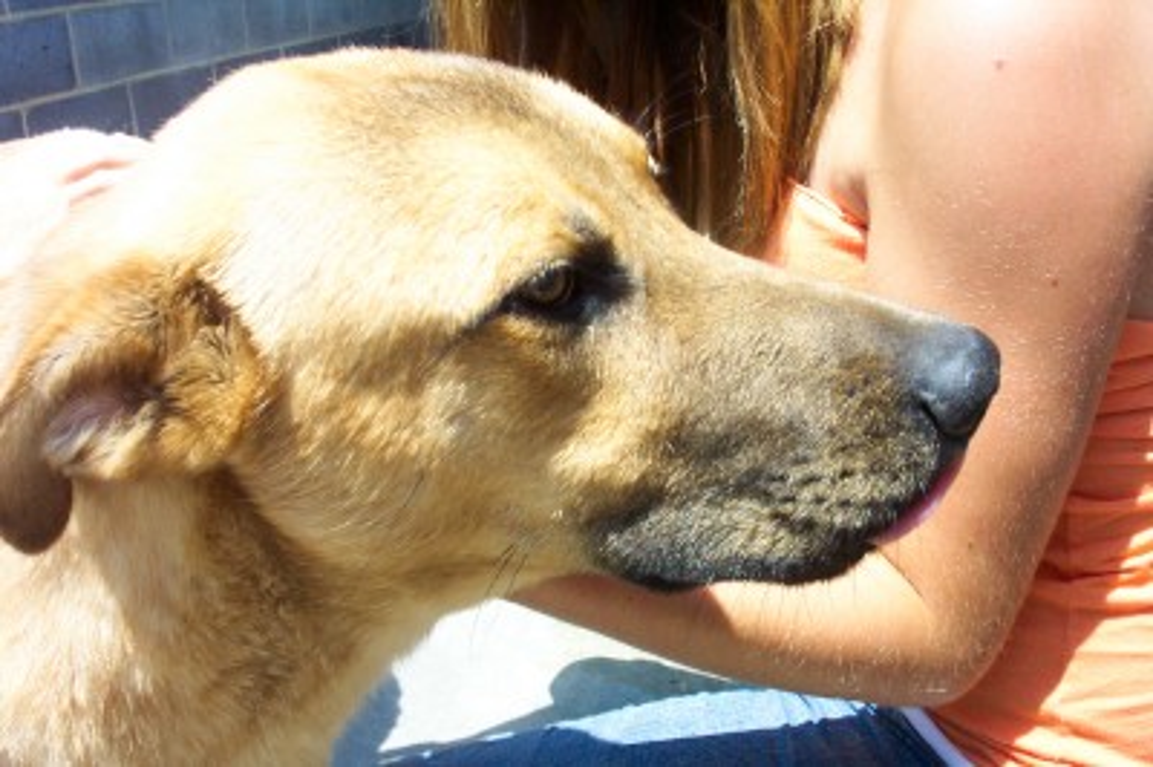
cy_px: 384
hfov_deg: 54.5
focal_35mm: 35
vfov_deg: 37.8
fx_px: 1120
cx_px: 576
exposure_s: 1/180
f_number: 9.5
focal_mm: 7.5
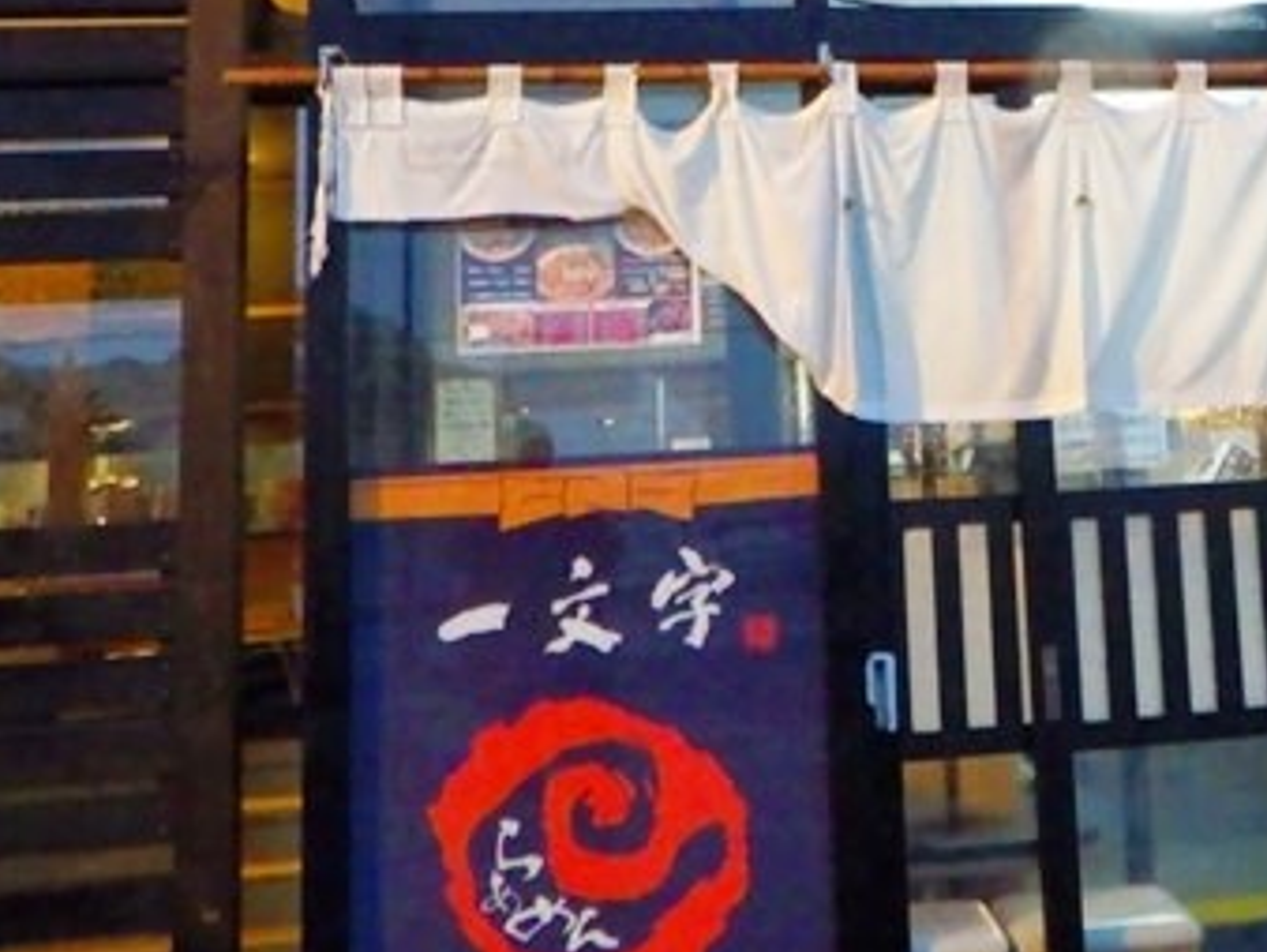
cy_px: 15
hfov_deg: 35.6
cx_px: 1008
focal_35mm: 52
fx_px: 1905
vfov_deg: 26.6
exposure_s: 1/40
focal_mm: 5
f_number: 3.5
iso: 1000
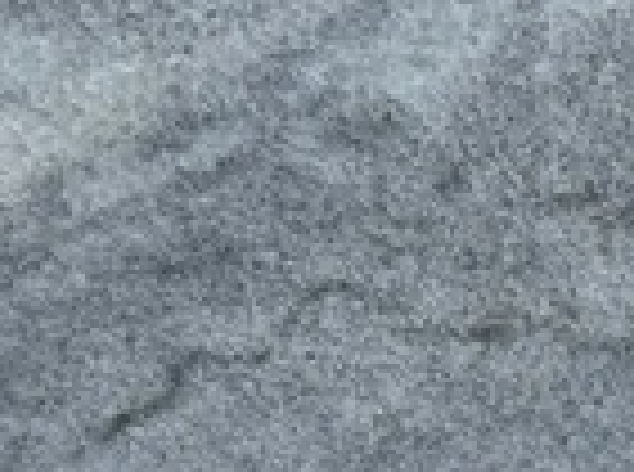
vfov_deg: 9.3
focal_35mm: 148
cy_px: 944
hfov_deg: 12.0
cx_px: 1259
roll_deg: -1.5
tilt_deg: -35.2
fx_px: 2704
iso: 50
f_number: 1.5
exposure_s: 1/1449
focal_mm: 5.7
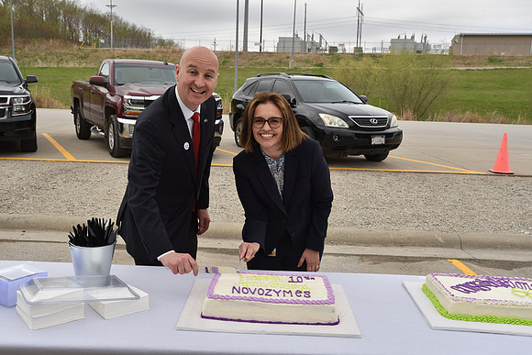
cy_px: 178
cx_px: 266
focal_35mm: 35
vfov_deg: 37.9
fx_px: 517
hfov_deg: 54.4
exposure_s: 1/200
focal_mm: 35
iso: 100
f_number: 9
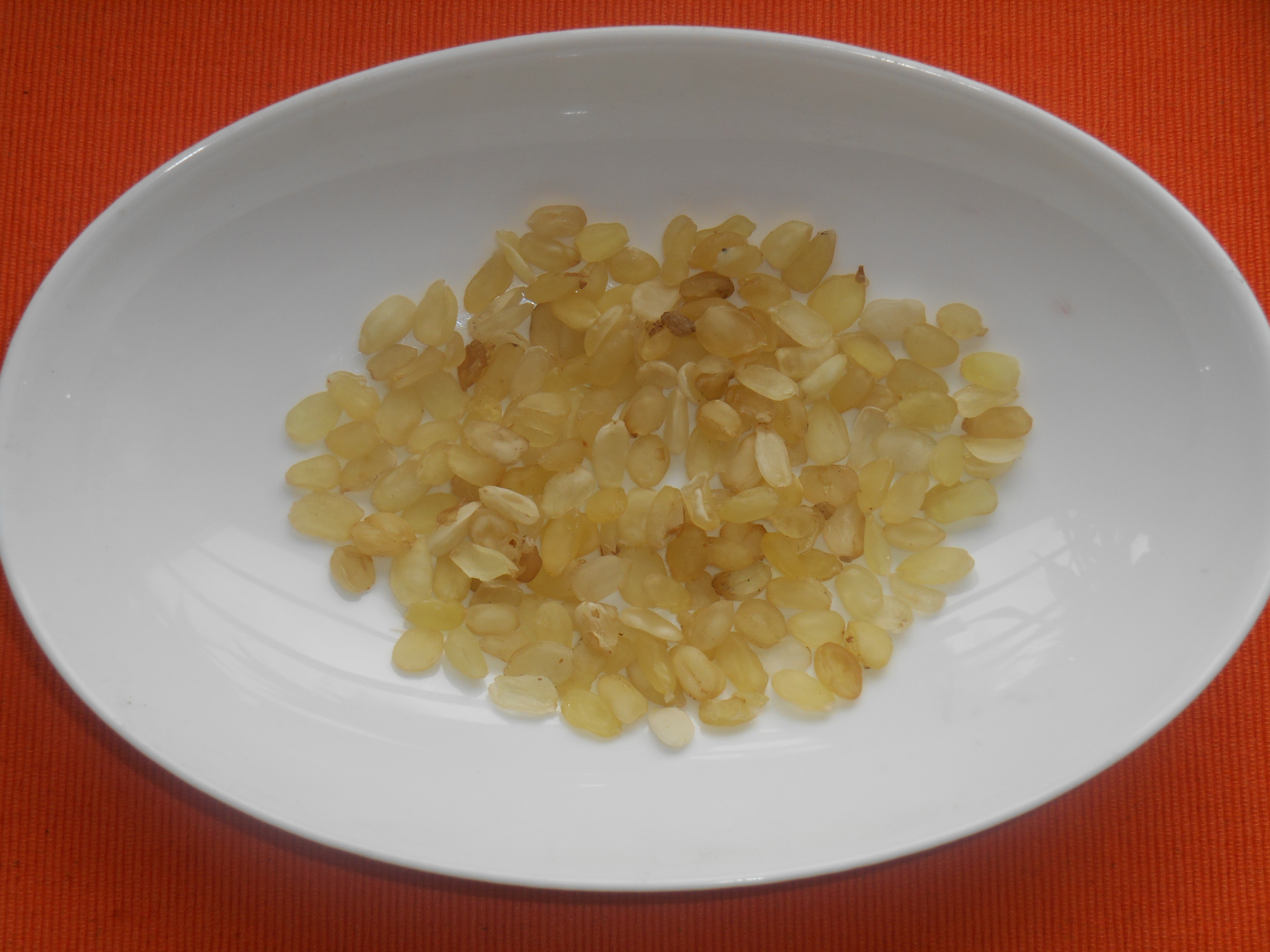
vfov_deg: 24.0
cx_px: 635
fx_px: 2238
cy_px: 476
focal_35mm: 61
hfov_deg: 31.7
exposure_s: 1/60
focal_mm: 10.9
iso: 80
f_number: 4.4
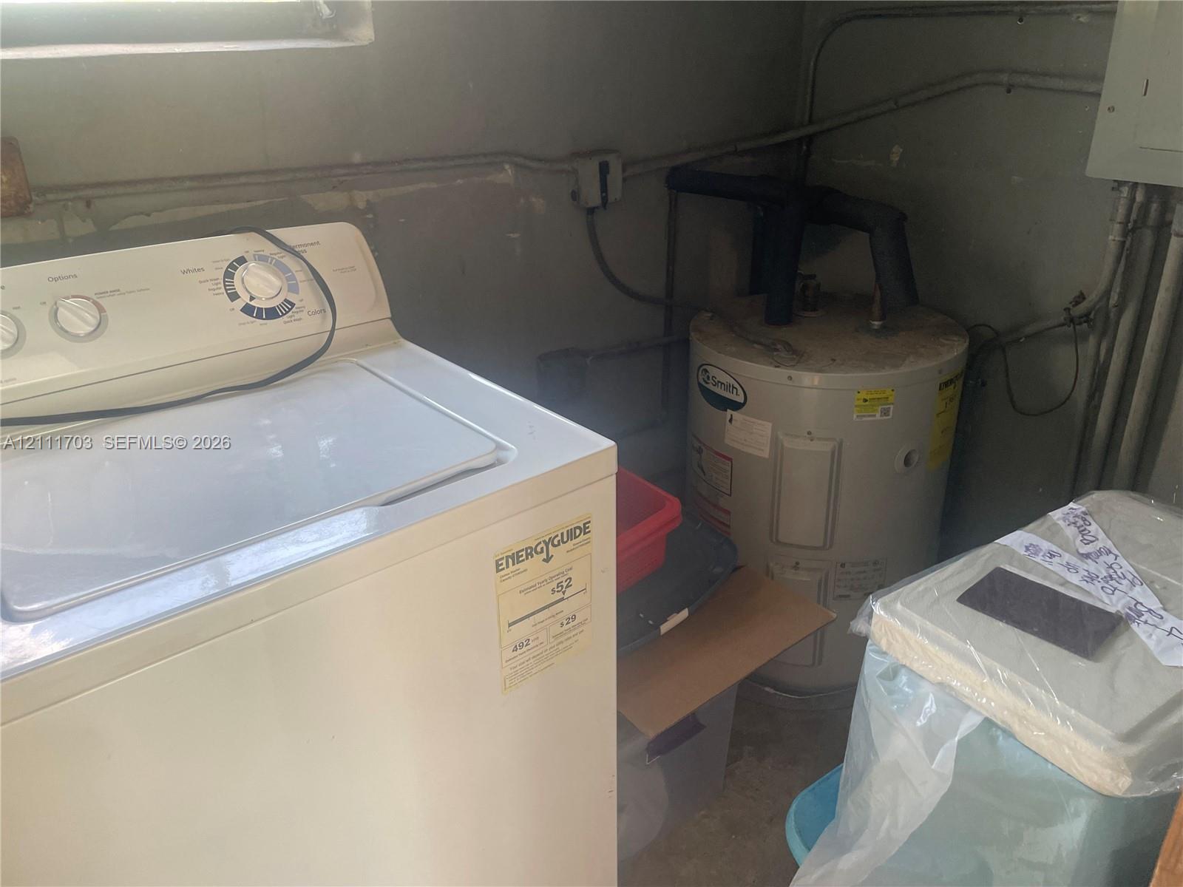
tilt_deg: -23.7
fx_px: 889
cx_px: 592
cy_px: 444
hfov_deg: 67.3
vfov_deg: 53.1
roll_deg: +1.3
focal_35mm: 26
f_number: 1.6
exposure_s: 1/102
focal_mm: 4.2
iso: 125
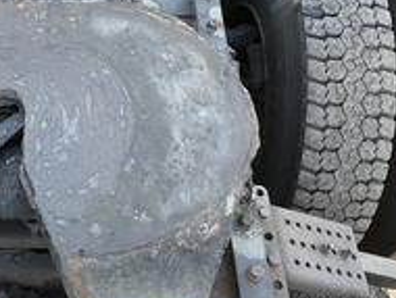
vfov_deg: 24.1
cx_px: 31
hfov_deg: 30.1
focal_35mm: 61
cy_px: 133
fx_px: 699
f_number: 1.8
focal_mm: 3
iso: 32
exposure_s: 1/132
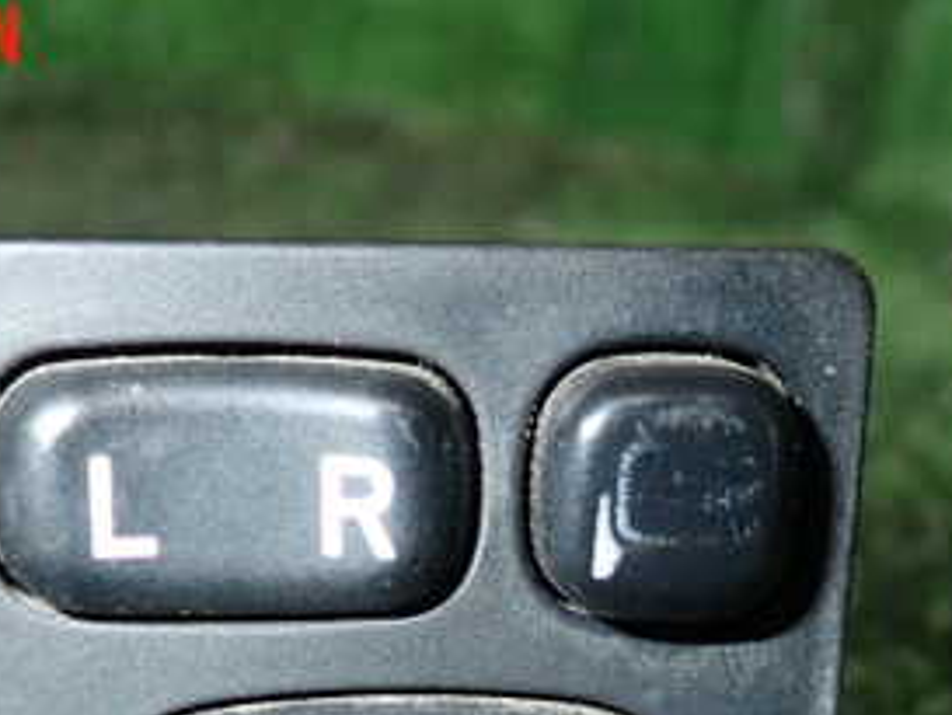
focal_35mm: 66
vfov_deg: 21.2
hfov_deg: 29.4
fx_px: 1816
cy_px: 781
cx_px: 432
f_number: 6.3
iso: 200
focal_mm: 5.4
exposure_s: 1/30
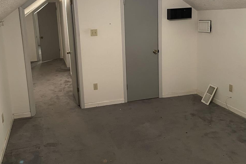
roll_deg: +3.3
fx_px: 246
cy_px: 59
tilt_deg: -9.1
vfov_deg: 36.6
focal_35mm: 36
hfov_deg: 52.9
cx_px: 104
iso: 500
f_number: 1.6
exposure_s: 1/40
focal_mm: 4.2
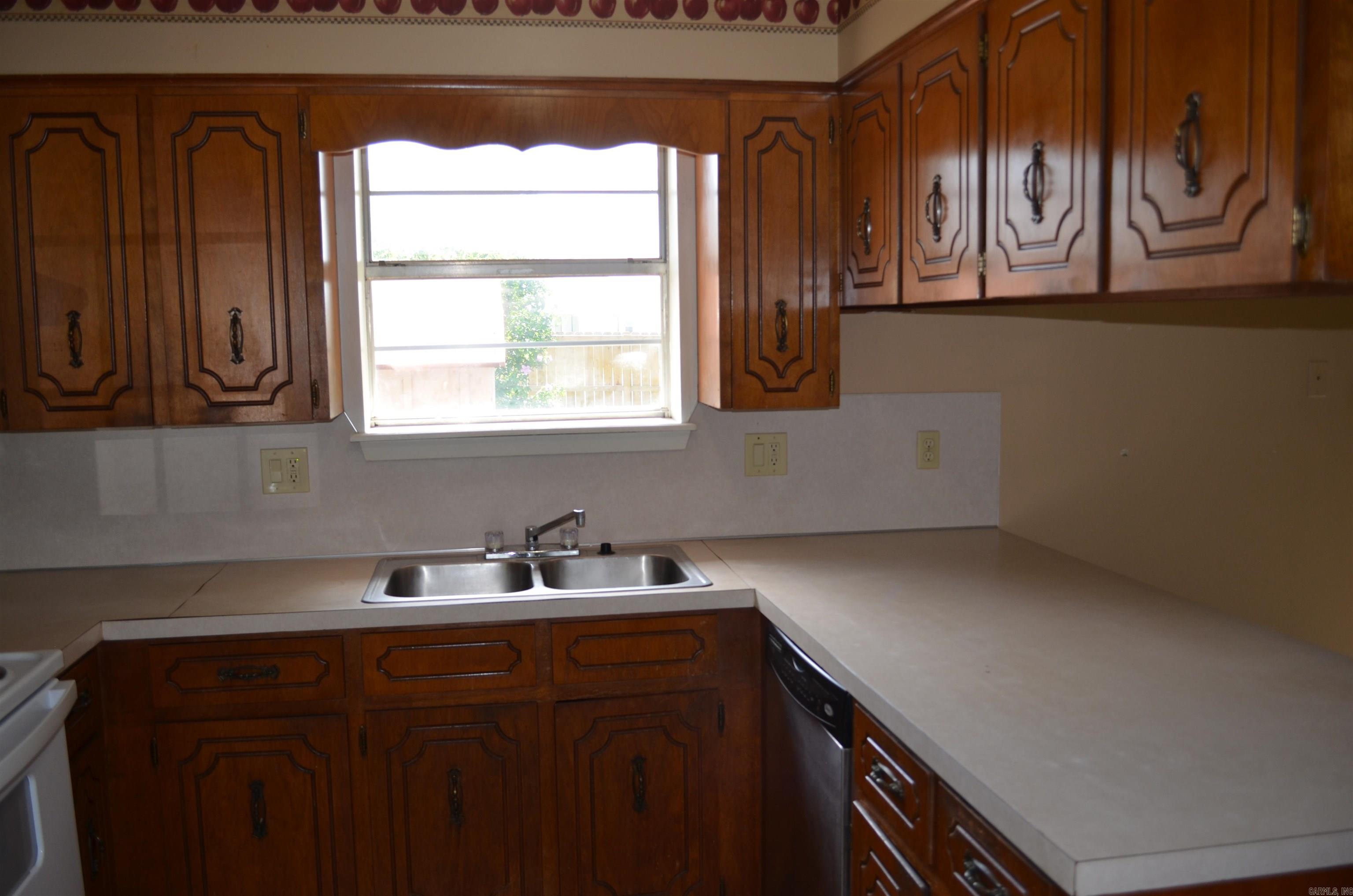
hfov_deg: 62.0
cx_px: 676
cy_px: 448
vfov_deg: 43.4
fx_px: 1125
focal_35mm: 30
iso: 220
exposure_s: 1/125
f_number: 3.8
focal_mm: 20
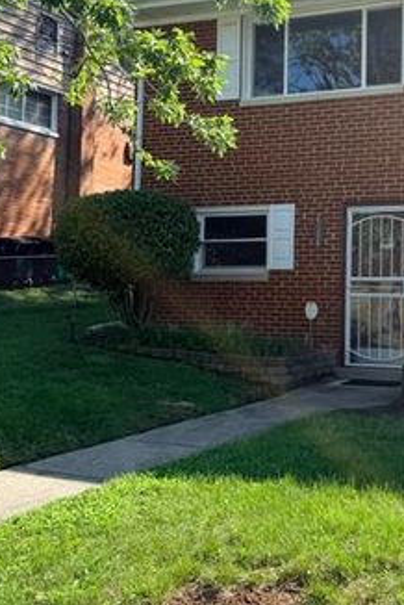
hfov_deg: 25.5
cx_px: 378
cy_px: 214
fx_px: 857
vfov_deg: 38.5
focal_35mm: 51
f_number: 1.78
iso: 80
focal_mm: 6.76
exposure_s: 1/2110
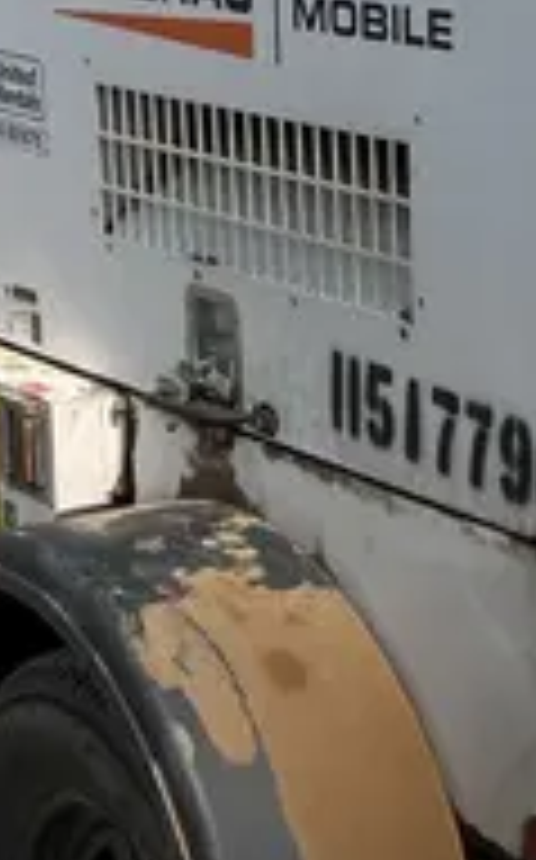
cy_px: 439
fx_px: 2483
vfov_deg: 19.7
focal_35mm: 106
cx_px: 500
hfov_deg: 12.2
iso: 50
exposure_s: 1/4854
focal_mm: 5.1
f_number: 1.6
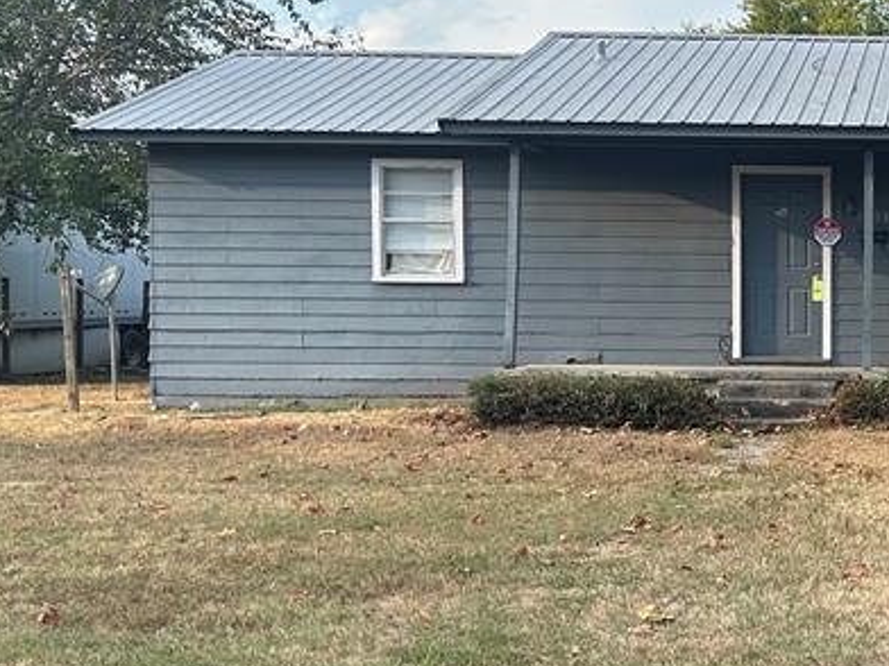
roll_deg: -0.2
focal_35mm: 68
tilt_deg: -3.9
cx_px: 1002
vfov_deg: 21.6
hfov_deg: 26.1
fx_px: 1746
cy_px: 372
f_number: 1.5
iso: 50
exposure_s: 1/887
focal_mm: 5.7
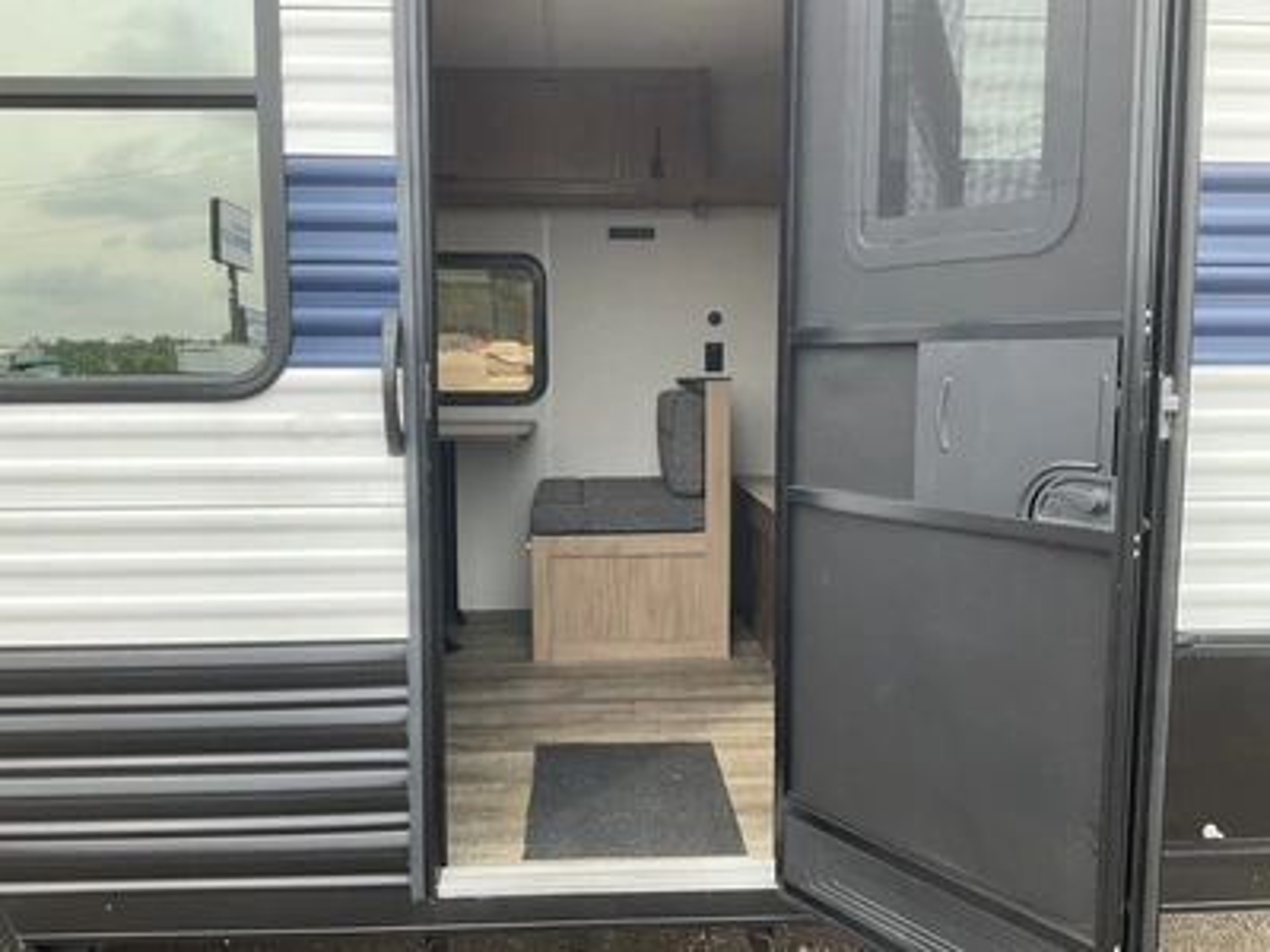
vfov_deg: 48.2
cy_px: 476
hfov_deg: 61.7
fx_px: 1064
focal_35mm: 29
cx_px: 635
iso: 25
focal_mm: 3
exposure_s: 1/386
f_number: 1.8
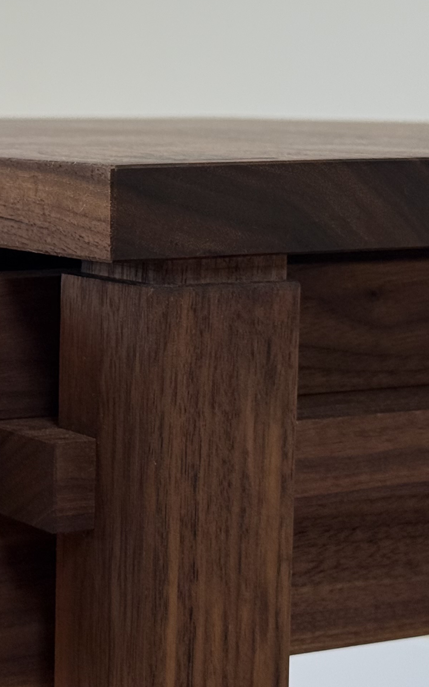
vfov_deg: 19.5
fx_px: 2002
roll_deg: +0.2
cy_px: 348
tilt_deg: -7.2
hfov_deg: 12.0
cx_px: -63
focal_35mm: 107
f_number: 1.78
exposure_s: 1/115
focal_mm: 6.76
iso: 100
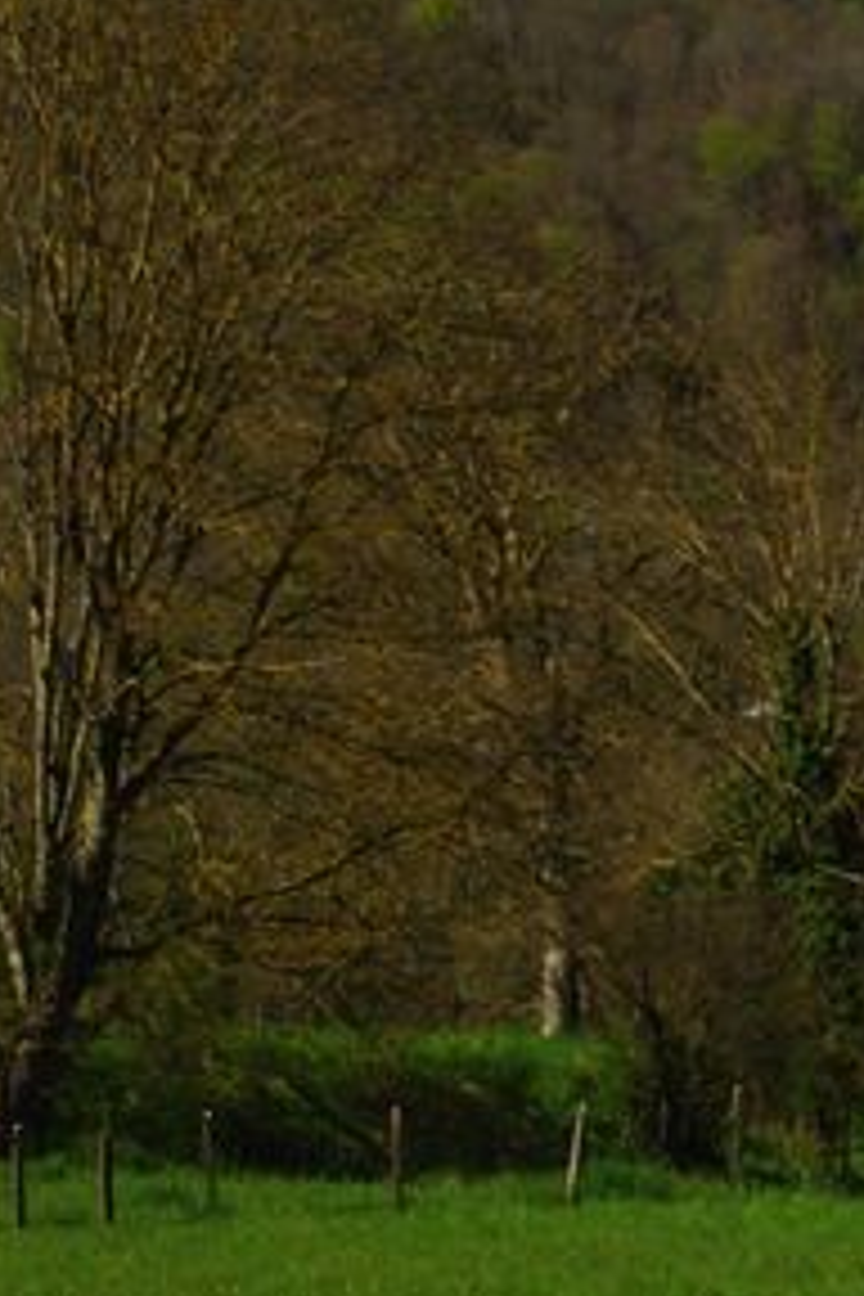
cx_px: 1750
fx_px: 9215
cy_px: 565
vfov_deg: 8.0
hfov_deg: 5.3
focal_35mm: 256
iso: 200
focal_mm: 48
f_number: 6.7
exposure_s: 1/350
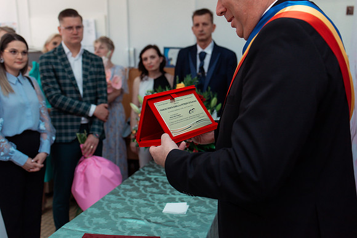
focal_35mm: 35
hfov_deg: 54.4
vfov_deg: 37.9
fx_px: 347
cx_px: 178
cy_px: 119
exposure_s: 1/320
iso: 800
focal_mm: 35
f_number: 3.2
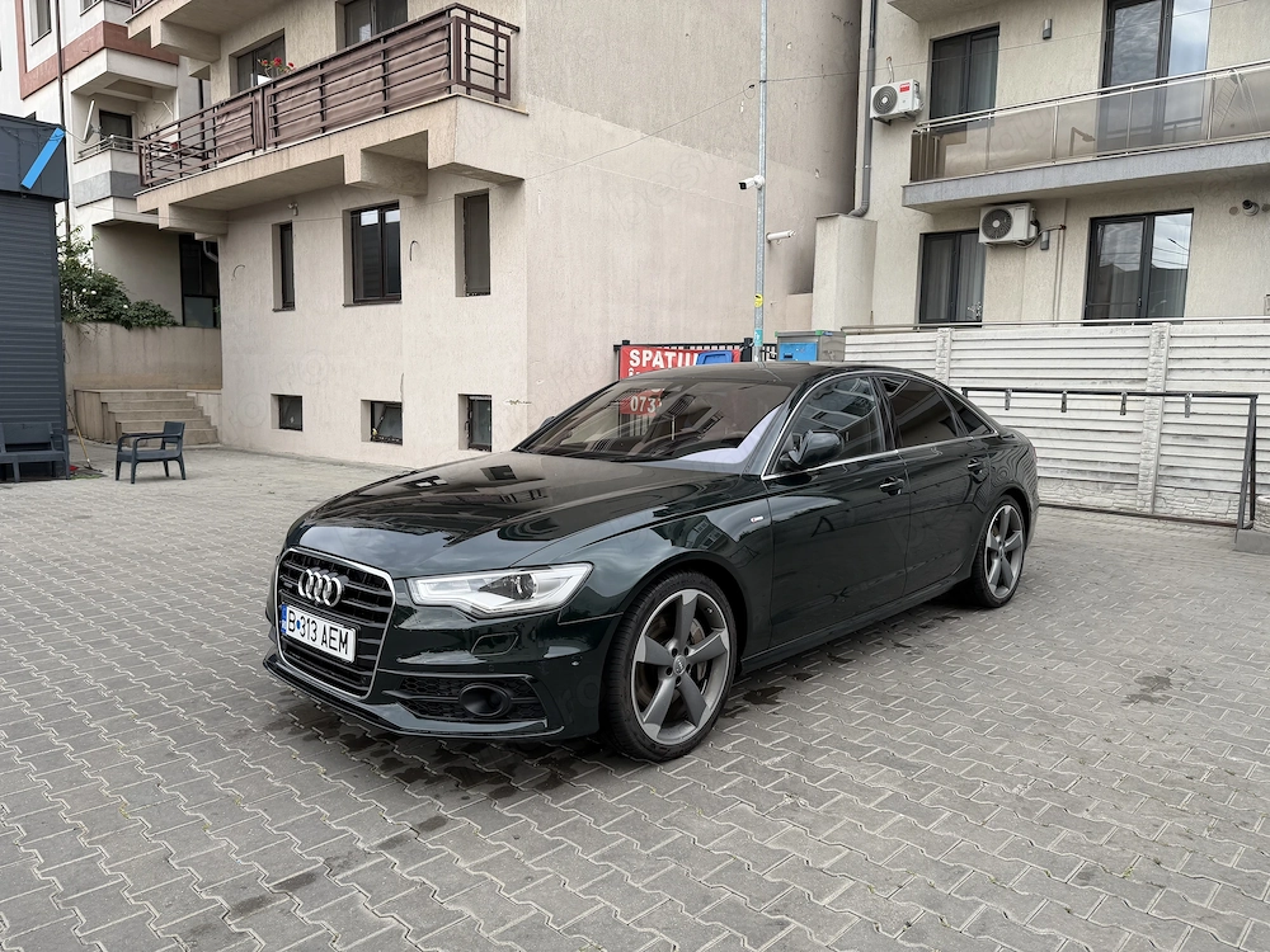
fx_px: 881
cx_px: 635
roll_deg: -1.4
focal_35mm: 24
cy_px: 476
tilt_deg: -7.4
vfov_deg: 56.8
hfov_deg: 71.6
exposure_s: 1/1192
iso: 80
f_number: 1.78
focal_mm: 6.76
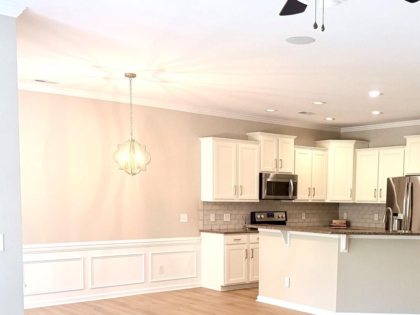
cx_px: 300
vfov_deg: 30.8
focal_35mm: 46
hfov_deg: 40.4
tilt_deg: -5.6
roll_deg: -1.1
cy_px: 247
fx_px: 558
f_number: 1.78
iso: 250
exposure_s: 1/120
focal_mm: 6.76
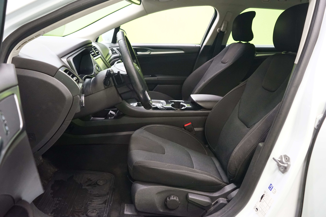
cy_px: 108
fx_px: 254
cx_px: 163
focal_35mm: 28
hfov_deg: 65.5
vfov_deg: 46.4
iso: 4000
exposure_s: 1/50
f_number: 5
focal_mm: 28
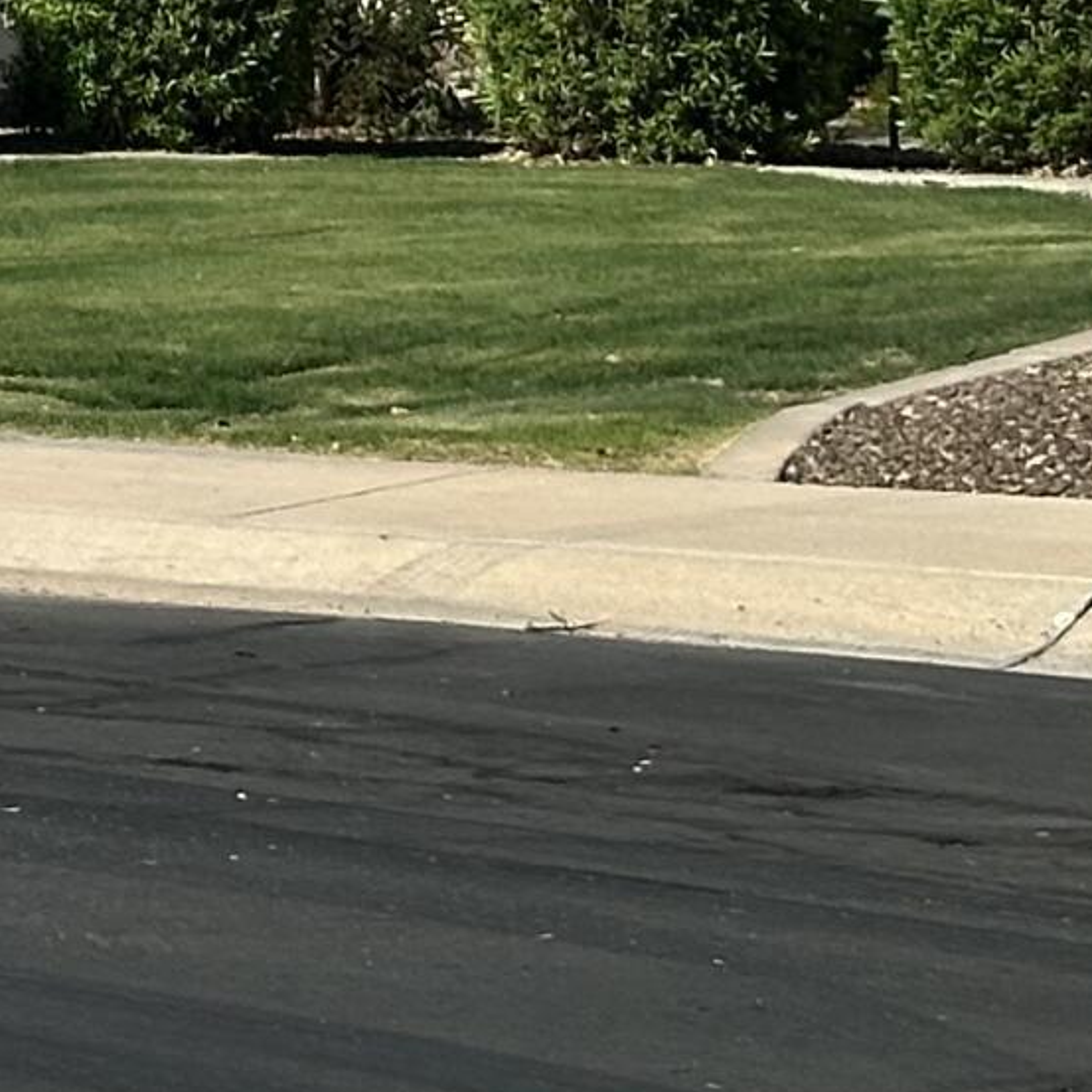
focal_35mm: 230
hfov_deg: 7.0
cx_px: -1827
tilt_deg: +4.0
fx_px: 8209
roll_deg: +0.7
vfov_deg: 7.4
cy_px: -863
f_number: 1.78
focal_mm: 6.86
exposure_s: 1/5000
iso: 64
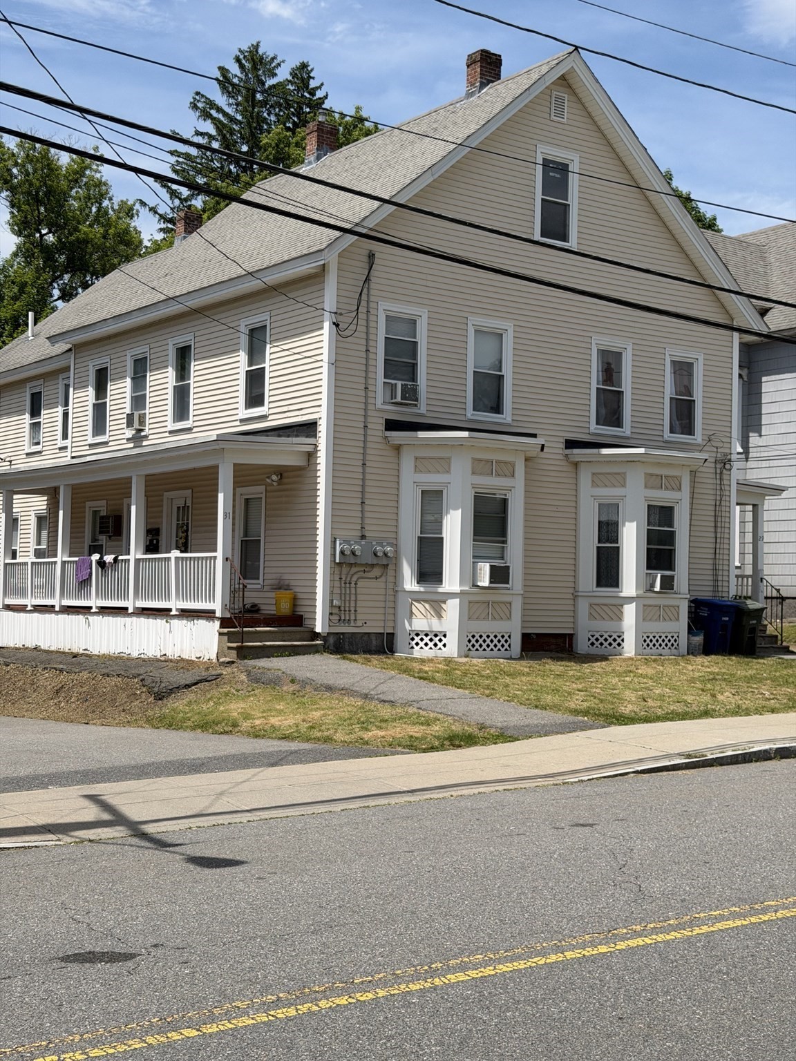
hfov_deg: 30.3
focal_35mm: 48
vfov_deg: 39.7
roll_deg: -1.0
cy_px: 530
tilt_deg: +2.6
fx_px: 1472
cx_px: 398
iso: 64
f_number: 1.78
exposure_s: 1/6536
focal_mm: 6.76
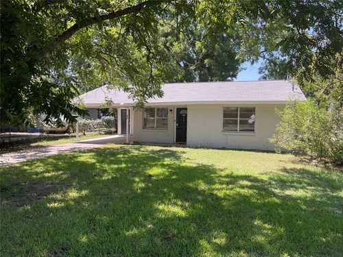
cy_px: 128
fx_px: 287
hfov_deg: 61.7
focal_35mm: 29
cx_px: 172
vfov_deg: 48.2
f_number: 1.8
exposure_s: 1/355
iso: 16
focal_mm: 3
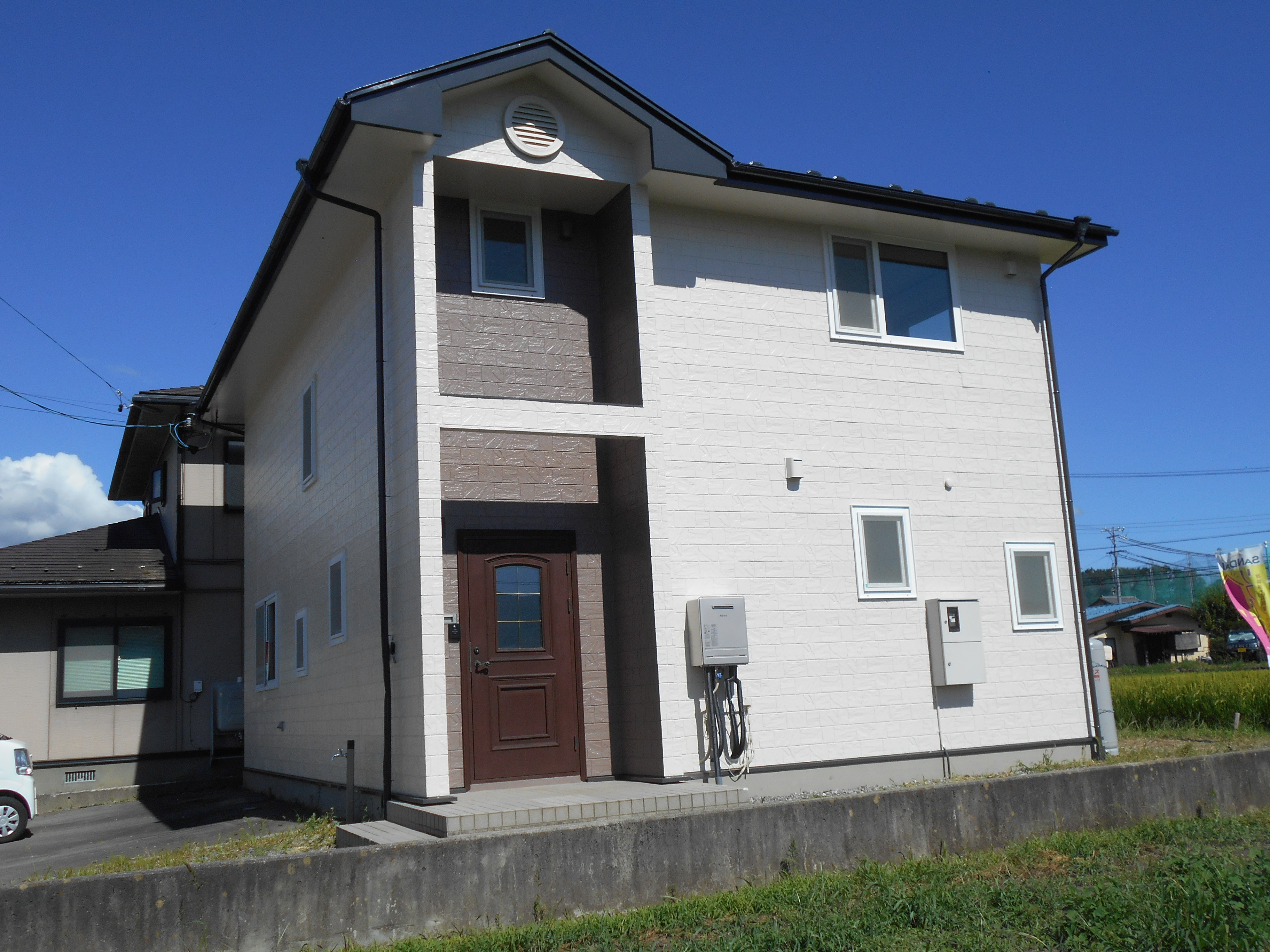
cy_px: 476
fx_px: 1247
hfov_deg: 54.0
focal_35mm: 34
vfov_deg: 41.8
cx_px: 635
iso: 80
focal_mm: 5.8
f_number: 3.6
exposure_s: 1/1600
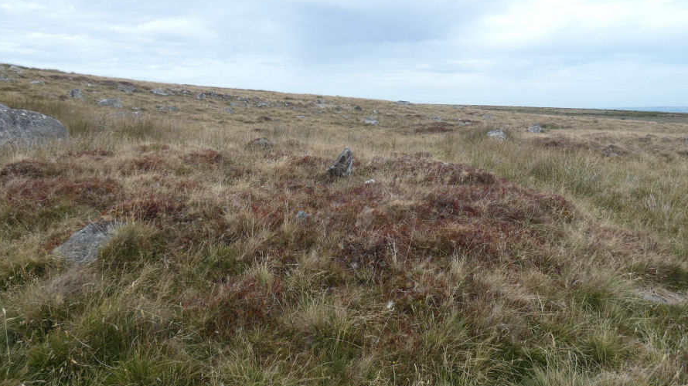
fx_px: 401
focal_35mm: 22
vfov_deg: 51.4
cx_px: 342
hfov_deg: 81.2
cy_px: 182
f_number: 2.8
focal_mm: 3.6
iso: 80
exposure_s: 1/800
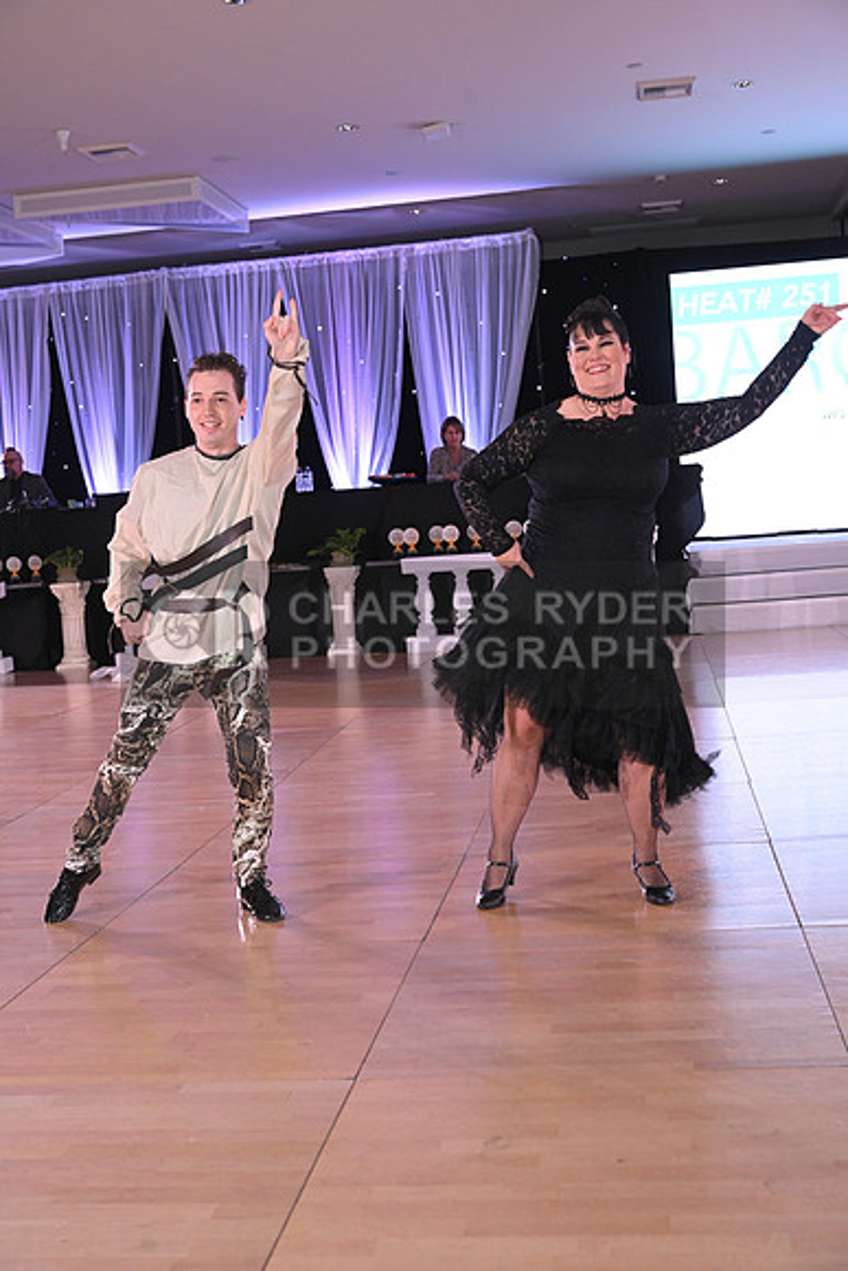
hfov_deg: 33.4
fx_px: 1412
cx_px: 424
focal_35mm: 40
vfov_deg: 48.4
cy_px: 636
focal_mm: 40
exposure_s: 1/200
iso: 2000
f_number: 5
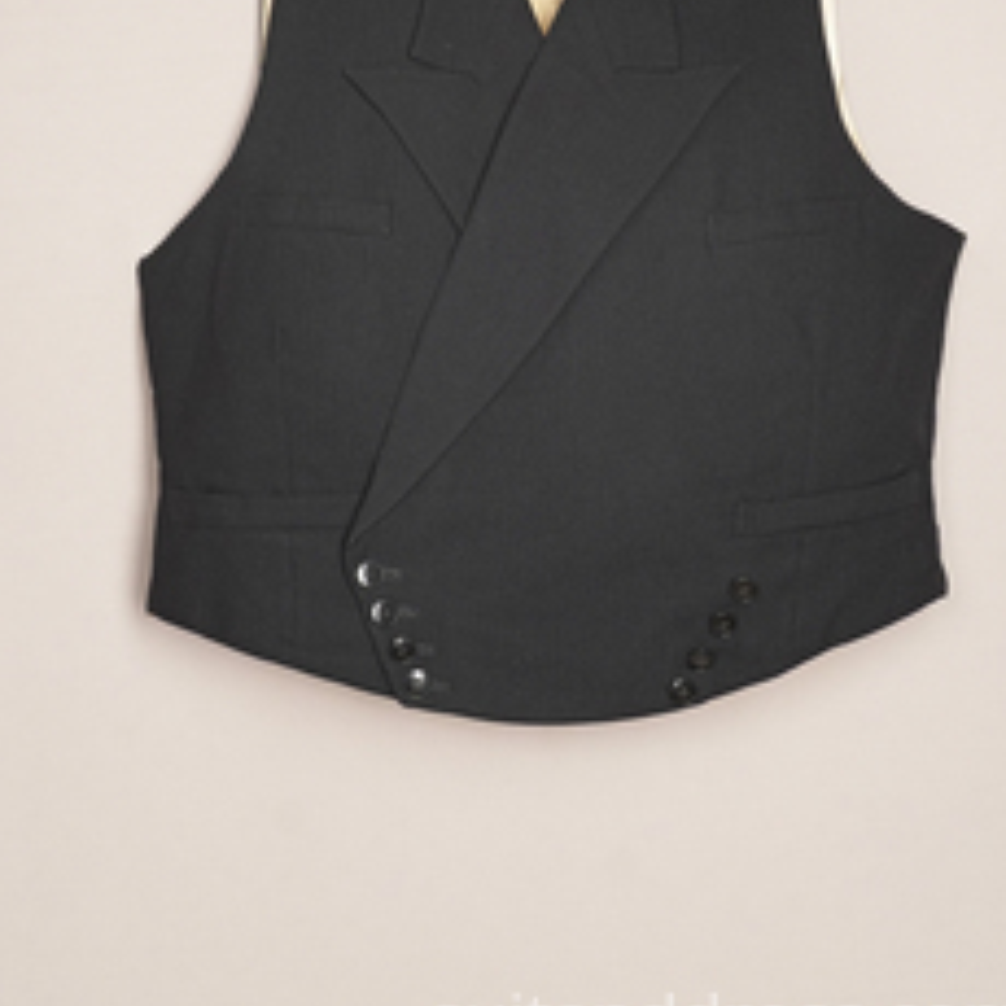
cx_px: 531
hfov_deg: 25.0
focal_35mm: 69
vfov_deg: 24.8
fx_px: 2269
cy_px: 278
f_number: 8
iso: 400
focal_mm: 32
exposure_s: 1/20
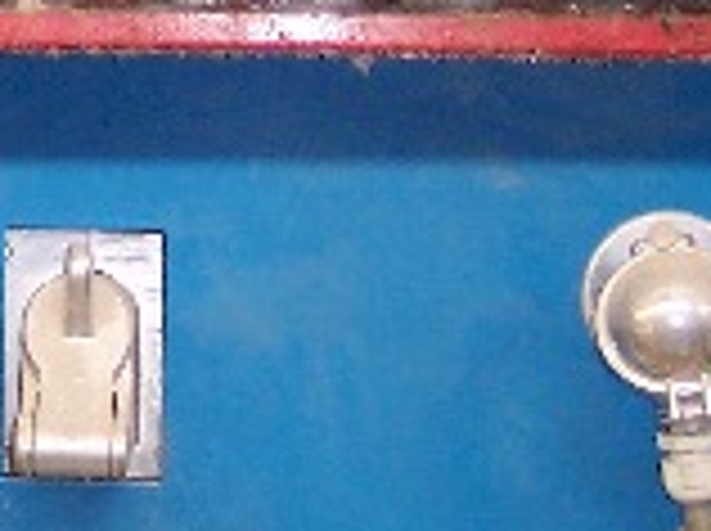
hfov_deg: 10.1
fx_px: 3958
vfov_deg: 7.6
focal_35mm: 193
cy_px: -104
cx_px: -112
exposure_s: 1/30
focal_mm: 8
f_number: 2.8
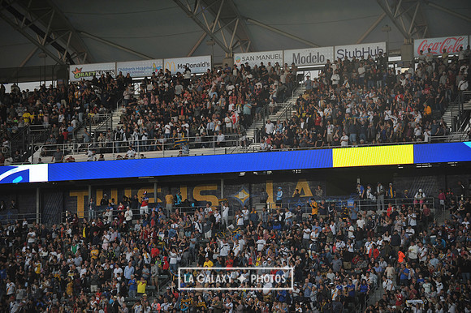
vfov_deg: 9.8
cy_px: 156
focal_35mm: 140
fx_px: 1831
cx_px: 236
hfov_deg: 14.7
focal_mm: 140
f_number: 2.8
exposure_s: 1/1000
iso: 640
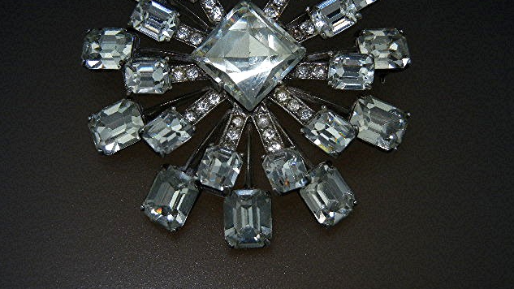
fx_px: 886
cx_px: 257
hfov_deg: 32.4
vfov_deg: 18.5
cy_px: 106
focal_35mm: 65
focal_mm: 10.6
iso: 265
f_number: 8
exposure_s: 1/30
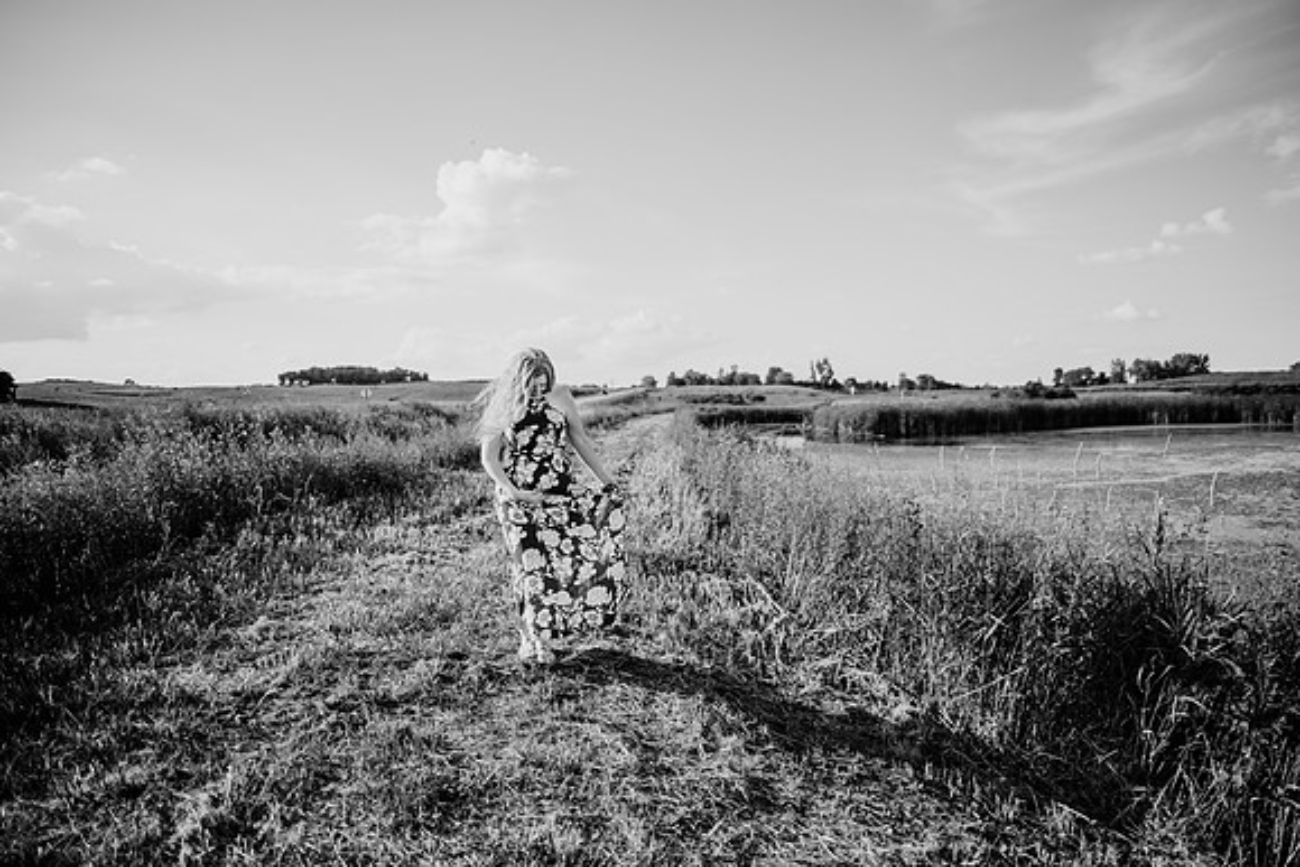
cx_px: 650
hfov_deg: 73.7
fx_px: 867
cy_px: 434
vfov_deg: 53.2
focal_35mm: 24
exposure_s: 1/1600
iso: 100
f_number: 2.2
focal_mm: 24
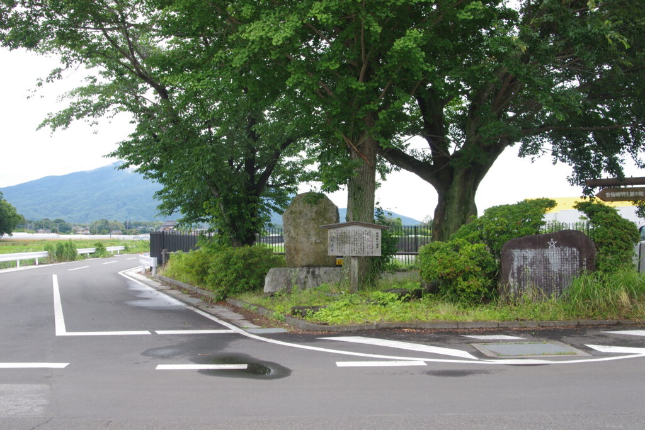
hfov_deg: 46.4
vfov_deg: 31.9
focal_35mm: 42
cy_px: 215
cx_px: 322
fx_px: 753
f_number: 9
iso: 400
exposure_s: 1/125
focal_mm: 28
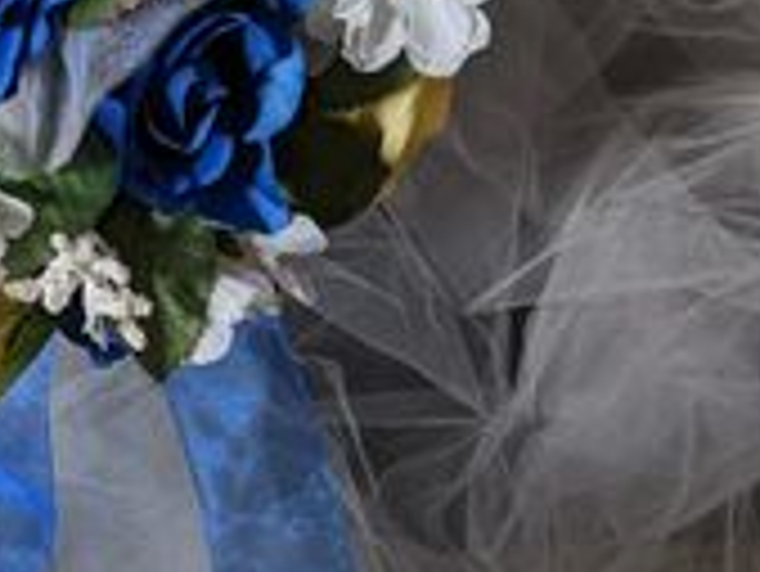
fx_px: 1406
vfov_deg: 22.1
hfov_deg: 28.4
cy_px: -5
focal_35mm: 64
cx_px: 4
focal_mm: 4.44
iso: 71
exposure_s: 1/120
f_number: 1.8
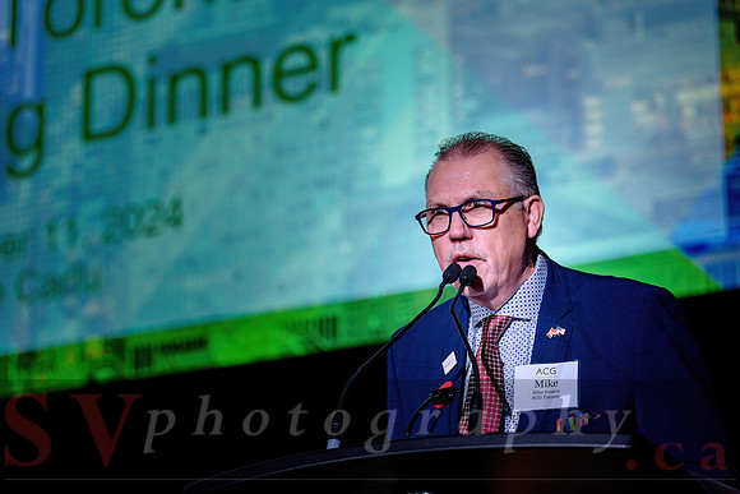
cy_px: 247
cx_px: 370
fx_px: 2467
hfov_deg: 17.1
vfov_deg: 11.4
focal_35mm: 120
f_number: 3.2
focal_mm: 120
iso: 1600
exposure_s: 1/160
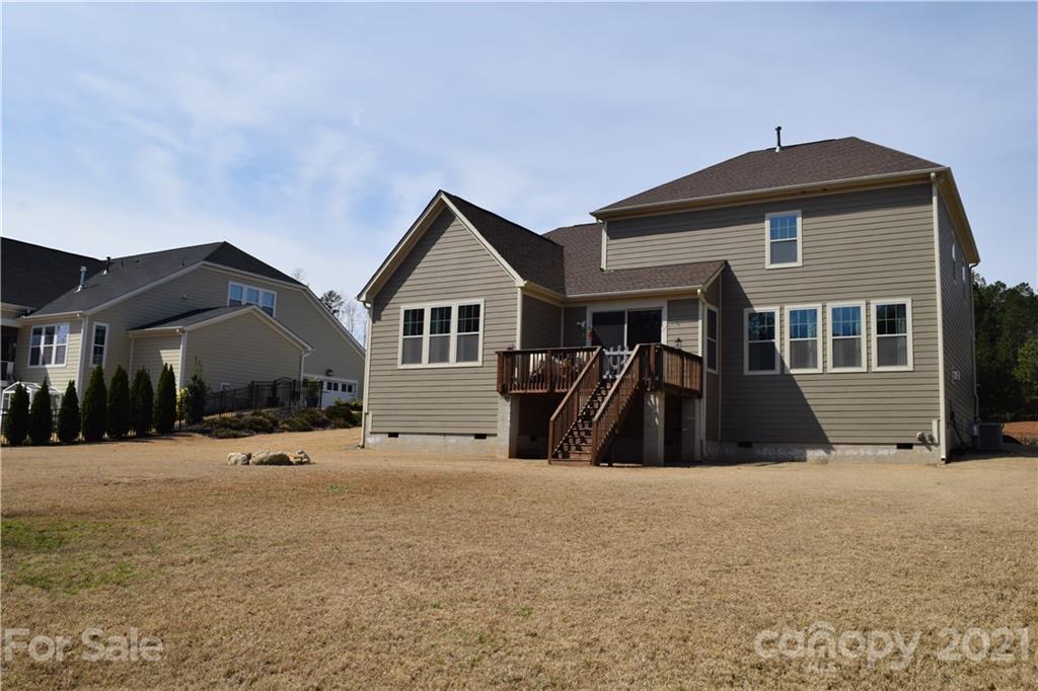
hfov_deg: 61.9
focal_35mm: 30
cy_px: 346
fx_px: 865
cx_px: 519
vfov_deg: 43.6
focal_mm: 20
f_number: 11
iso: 100
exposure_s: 1/200
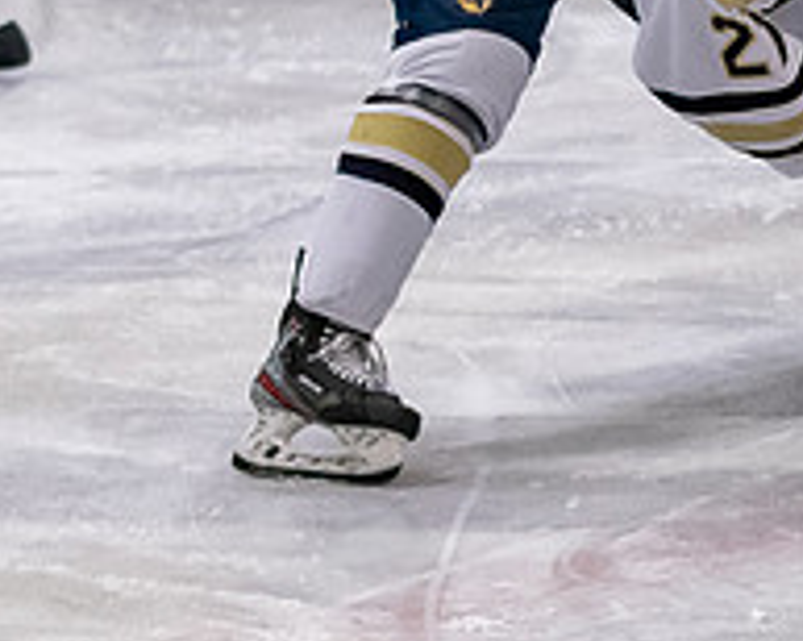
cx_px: 1133
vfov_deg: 2.6
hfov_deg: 3.3
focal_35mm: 583
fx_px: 13841
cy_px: -223
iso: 2000
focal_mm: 92
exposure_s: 1/800
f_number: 3.2
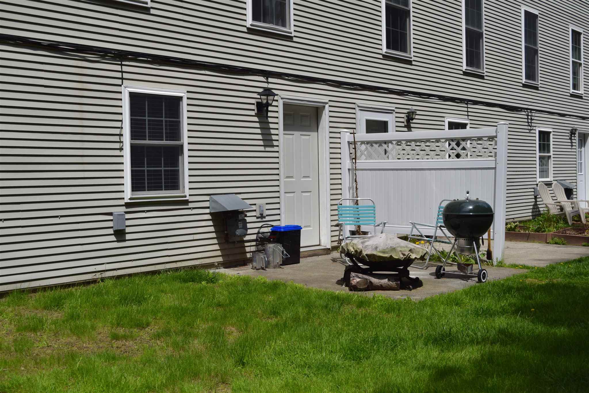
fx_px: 712
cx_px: 294
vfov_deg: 30.8
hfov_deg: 45.0
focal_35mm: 44
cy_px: 196
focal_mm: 29
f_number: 7.1
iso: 200
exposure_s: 1/3200
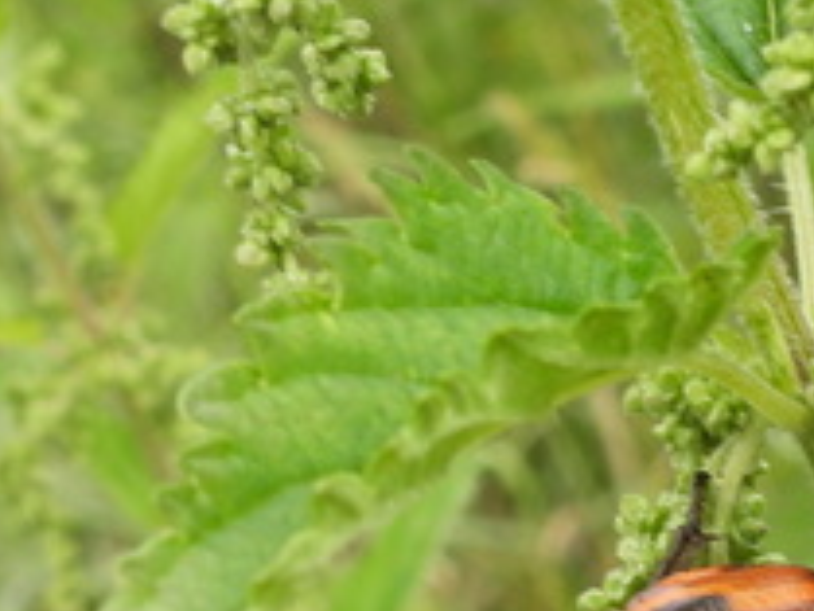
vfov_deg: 7.2
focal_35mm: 204
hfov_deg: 9.7
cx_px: 621
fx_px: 4800
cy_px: 743
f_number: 5.6
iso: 100
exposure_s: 1/160
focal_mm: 8.9
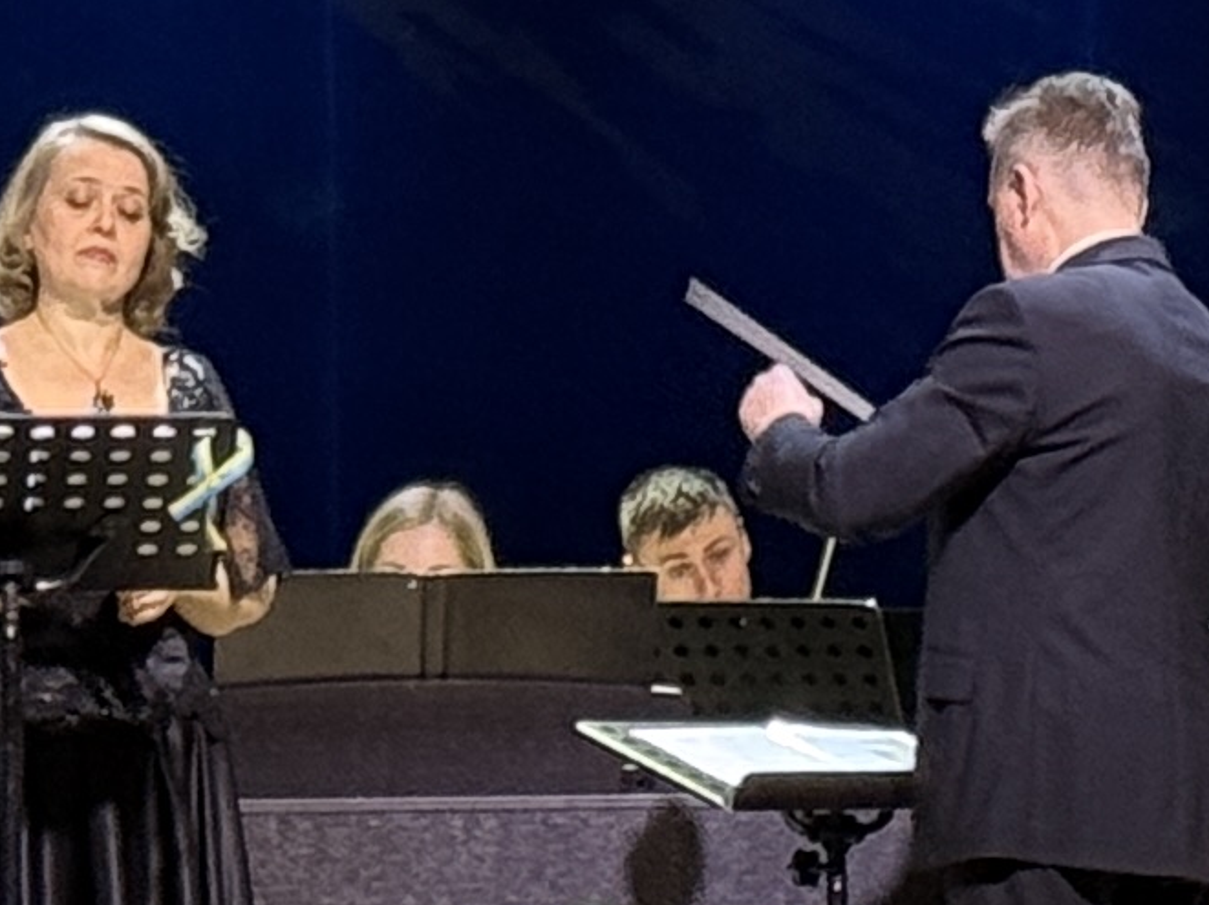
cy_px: -611
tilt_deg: +8.2
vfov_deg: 5.0
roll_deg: +0.7
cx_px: 344
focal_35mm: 293
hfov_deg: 6.8
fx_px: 10228
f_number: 1.78
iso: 250
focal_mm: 6.76
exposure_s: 1/55
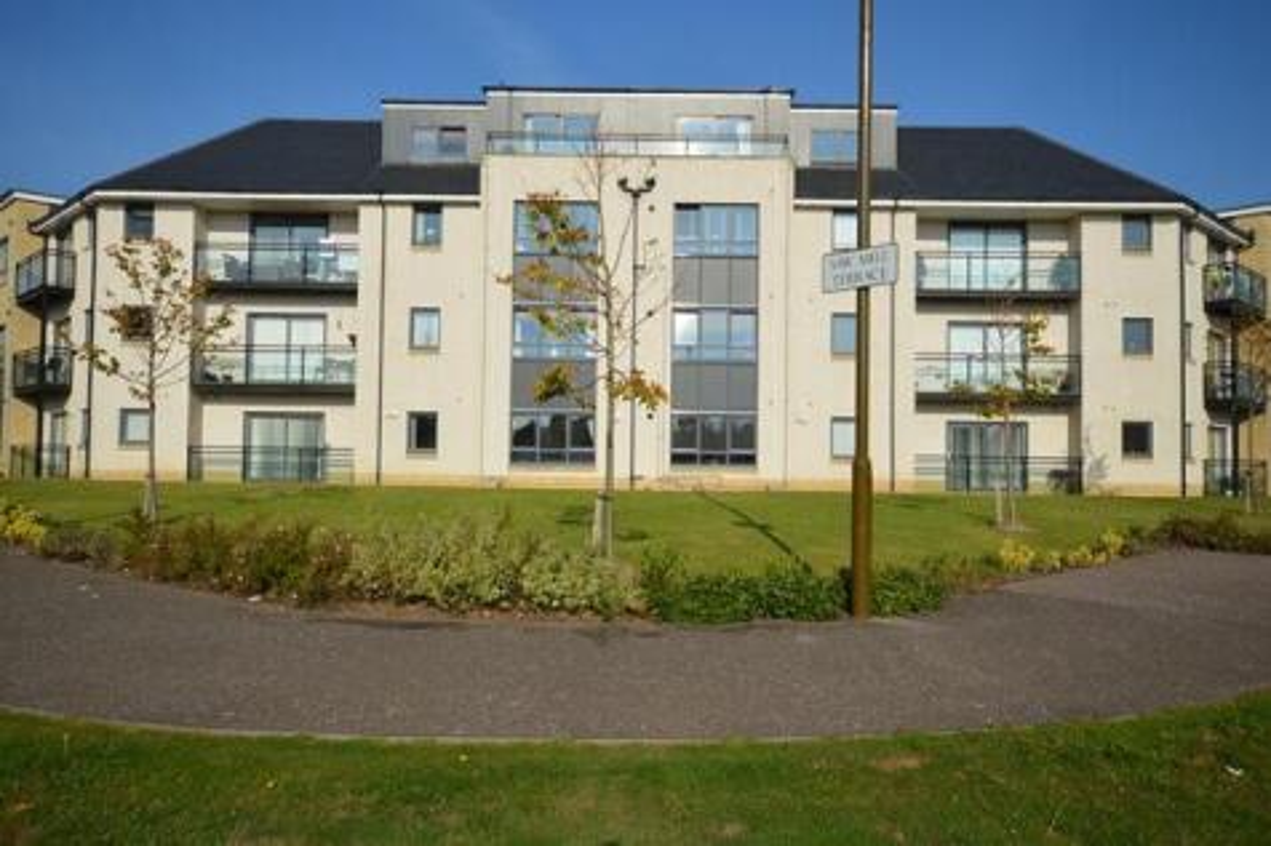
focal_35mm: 27
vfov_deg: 47.9
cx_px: 636
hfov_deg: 67.4
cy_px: 423
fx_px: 953
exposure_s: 1/320
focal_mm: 18
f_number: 9
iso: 100
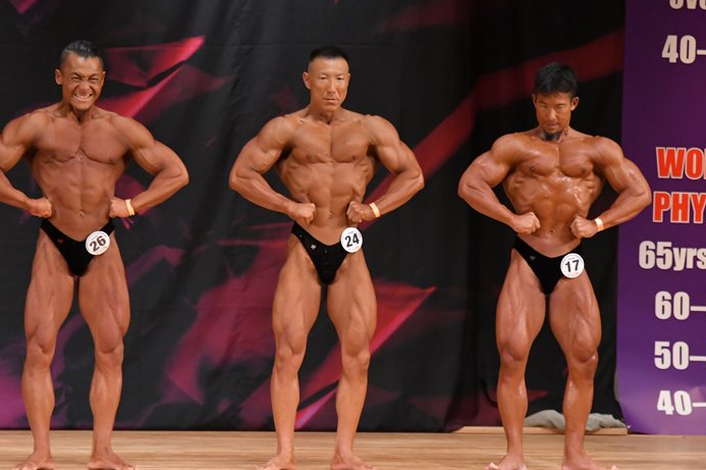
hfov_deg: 6.8
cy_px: 260
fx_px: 5918
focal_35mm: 302
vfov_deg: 4.5
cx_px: 388
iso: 5000
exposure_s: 1/400
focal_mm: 180
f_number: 5.6
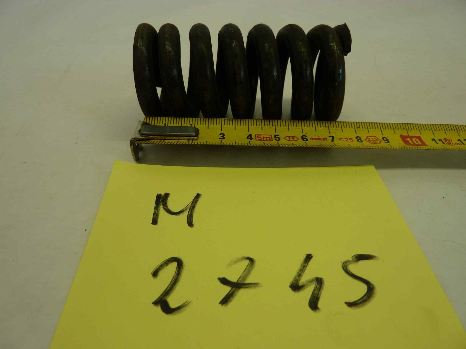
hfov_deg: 69.4
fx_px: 337
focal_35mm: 25
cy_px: 174
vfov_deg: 54.9
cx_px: 233
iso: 80
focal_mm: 4.1
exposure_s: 1/80
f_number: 3.3
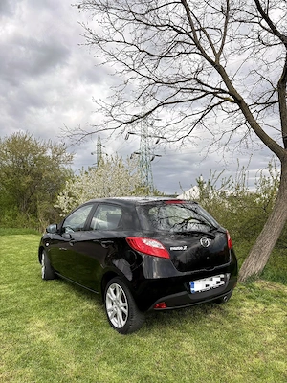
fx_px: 287
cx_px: 144
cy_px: 192
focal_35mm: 26
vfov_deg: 67.3
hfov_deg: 53.1
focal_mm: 5.96
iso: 64
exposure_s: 1/333
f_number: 1.6
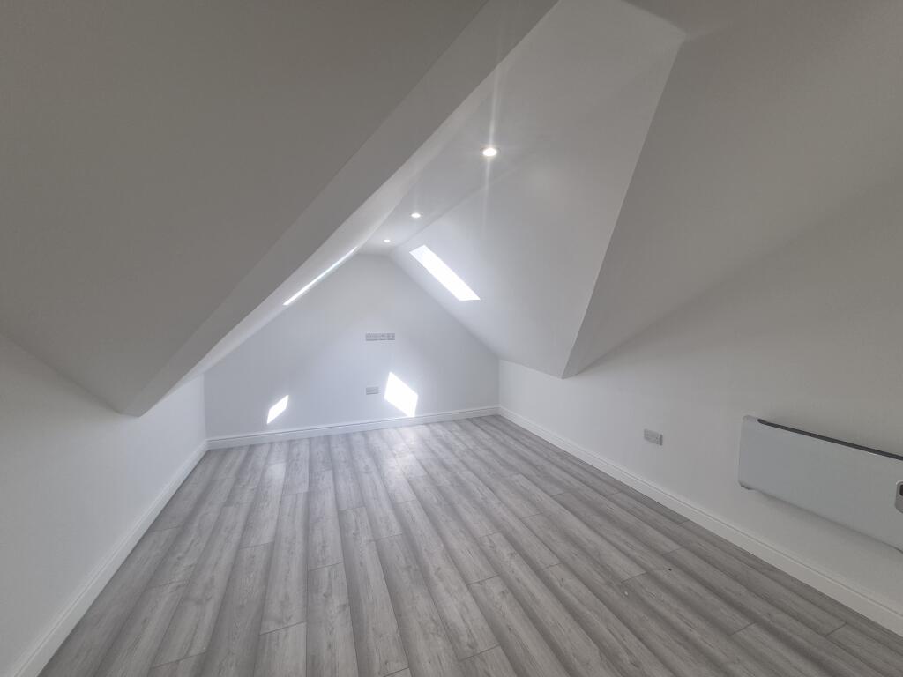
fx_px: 339
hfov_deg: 106.2
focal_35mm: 13
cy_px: 338
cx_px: 452
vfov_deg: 89.9
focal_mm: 1.74
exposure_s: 1/112
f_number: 2.2
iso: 40
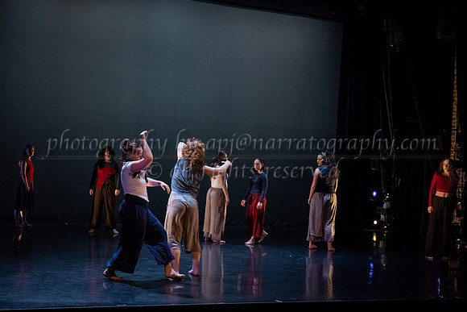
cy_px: 156
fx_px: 740
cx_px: 234
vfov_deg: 23.8
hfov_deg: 35.0
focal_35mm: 57
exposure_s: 1/400
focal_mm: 57
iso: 4000
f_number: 3.2
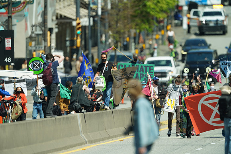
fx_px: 5391
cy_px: 77
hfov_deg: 2.5
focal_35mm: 840
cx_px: 116
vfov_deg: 1.6
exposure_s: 1/320
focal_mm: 840
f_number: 6.3
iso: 100
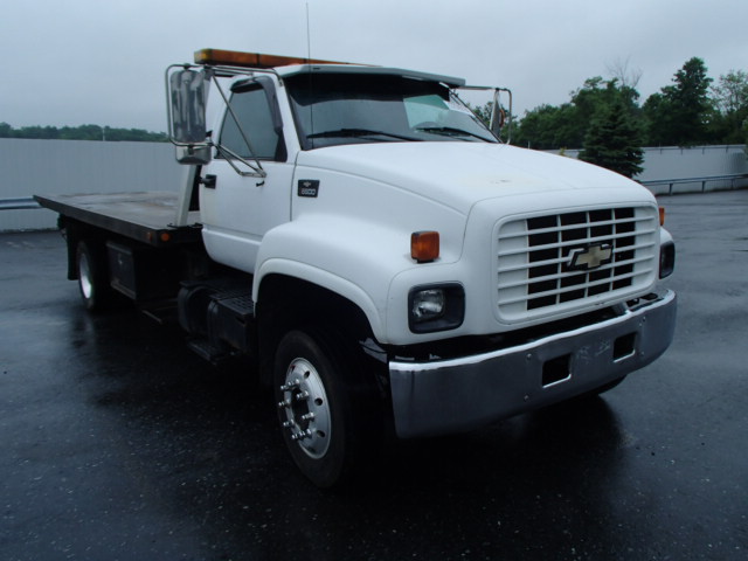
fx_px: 605
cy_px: 280
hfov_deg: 63.4
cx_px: 374
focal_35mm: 28
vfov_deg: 49.7
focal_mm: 5
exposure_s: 1/250
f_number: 3.9
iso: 100
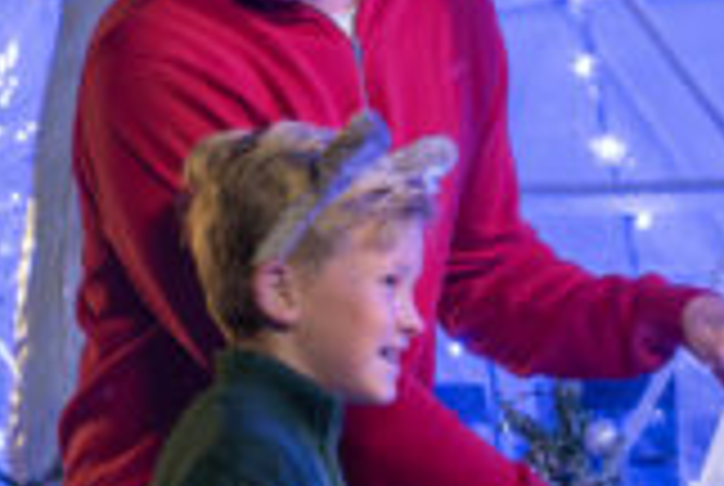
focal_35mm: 222
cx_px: 387
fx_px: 4473
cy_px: 434
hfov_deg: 9.3
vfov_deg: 6.2
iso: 1600
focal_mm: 35
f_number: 2.8
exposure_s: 1/125
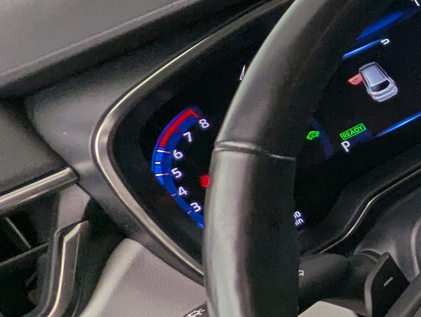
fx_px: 926
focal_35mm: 76
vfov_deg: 19.4
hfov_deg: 15.7
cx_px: 966
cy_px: 139
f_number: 2.2
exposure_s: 1/67.9
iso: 42
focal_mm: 2.35
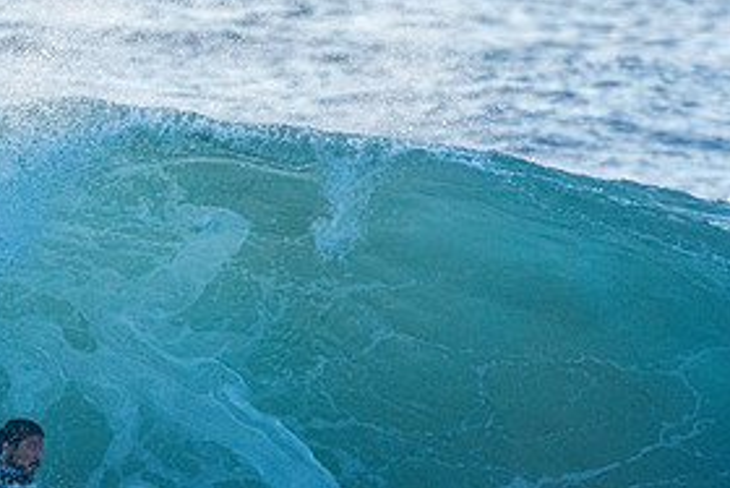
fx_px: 30289
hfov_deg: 1.4
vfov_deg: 0.9
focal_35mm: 1493
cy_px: 495
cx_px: -13
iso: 560
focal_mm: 480
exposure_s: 1/1250
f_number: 5.6
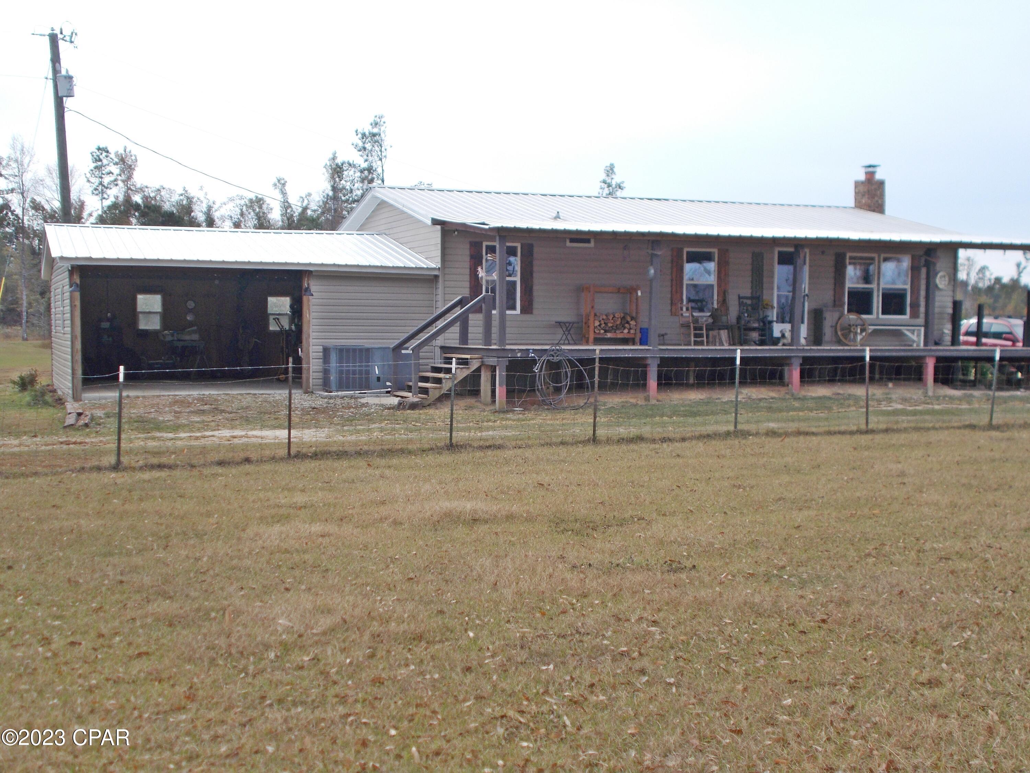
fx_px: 1309
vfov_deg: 32.9
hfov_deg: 42.9
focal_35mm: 44
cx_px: 515
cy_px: 386
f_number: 4.2
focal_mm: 7.9
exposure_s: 1/400
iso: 80
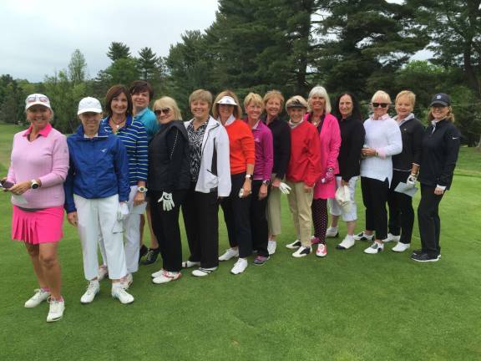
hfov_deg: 61.7
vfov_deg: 48.2
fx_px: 403
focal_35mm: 29
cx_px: 240
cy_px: 180
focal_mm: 4.15
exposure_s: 1/807
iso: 32
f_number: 2.2
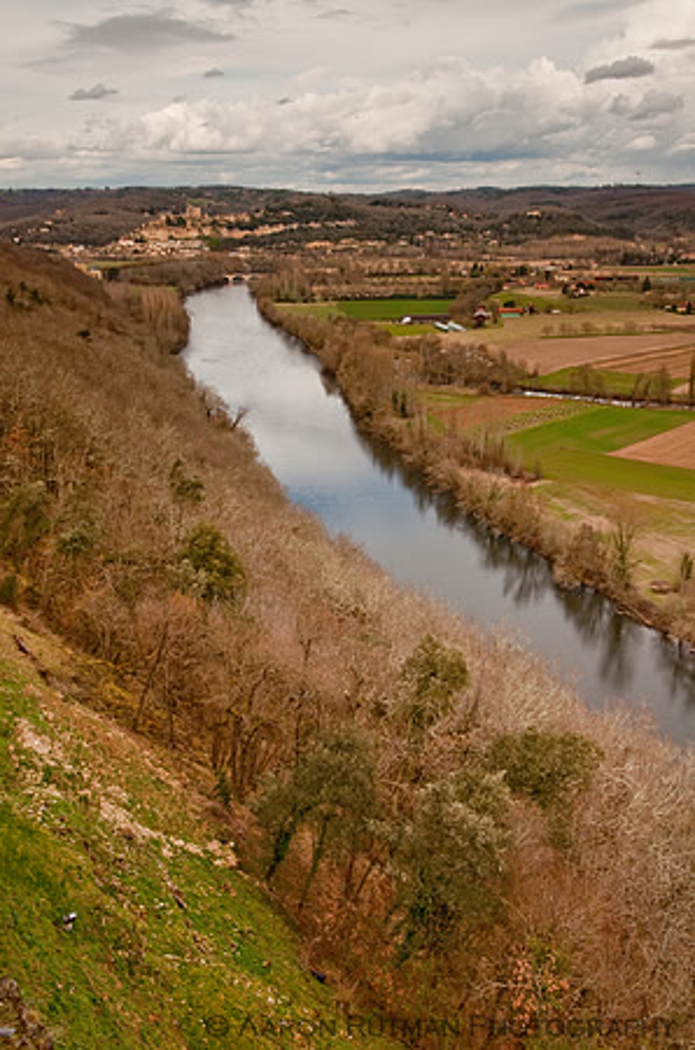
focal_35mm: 36
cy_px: 525
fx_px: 1047
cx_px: 348
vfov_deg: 53.2
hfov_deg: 36.7
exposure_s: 1/60
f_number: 22
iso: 200
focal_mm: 24
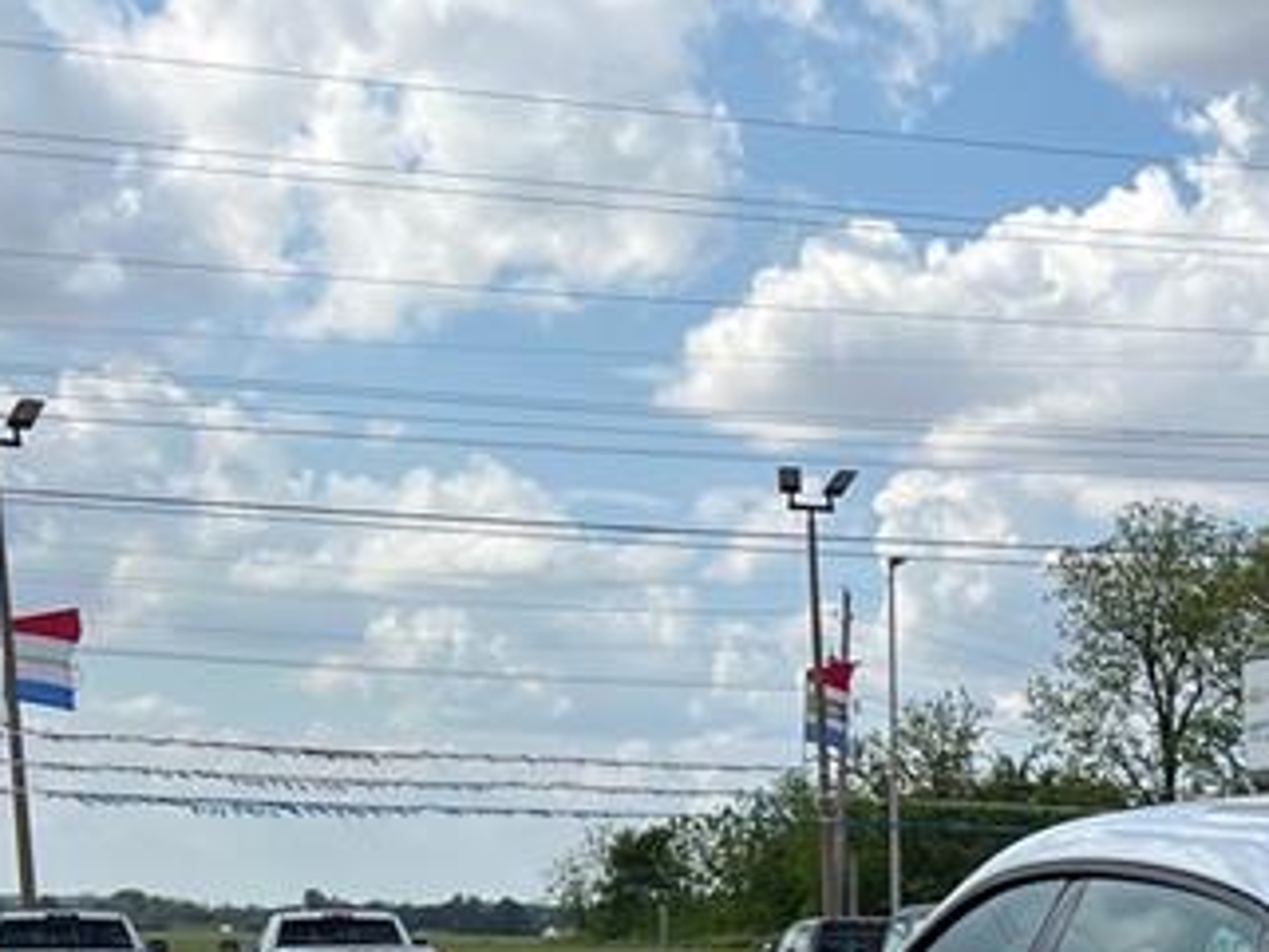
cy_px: 1323
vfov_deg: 16.6
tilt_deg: -7.7
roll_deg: +0.4
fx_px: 3044
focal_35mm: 83
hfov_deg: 20.5
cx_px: 1850
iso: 50
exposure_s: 1/4630
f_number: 1.5
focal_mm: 5.7
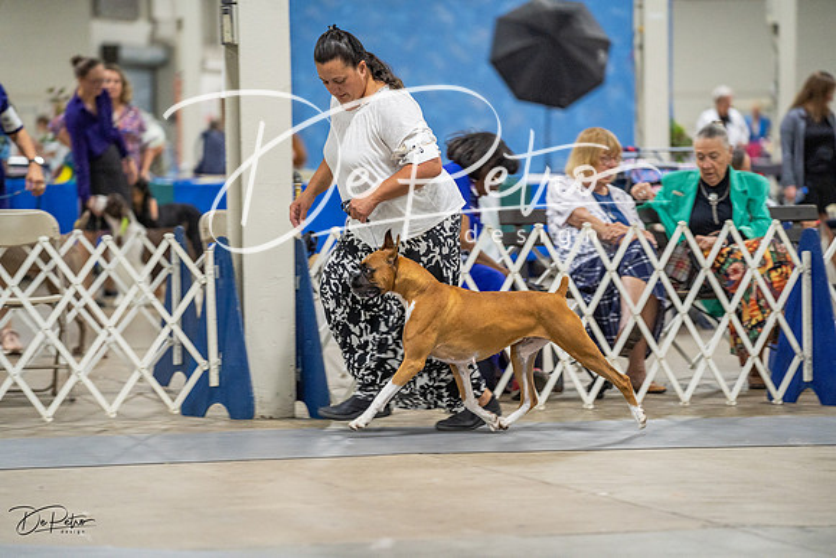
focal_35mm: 164
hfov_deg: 12.5
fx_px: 3809
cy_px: 279
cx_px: 418
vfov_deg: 8.4
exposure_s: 1/200
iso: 2500
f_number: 2.8
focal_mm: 164
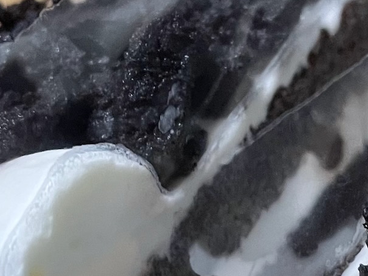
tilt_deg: -45.1
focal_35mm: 110
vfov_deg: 13.3
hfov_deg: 17.6
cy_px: 271
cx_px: 326
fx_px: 1170
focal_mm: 4.2
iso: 320
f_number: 1.6
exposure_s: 1/50
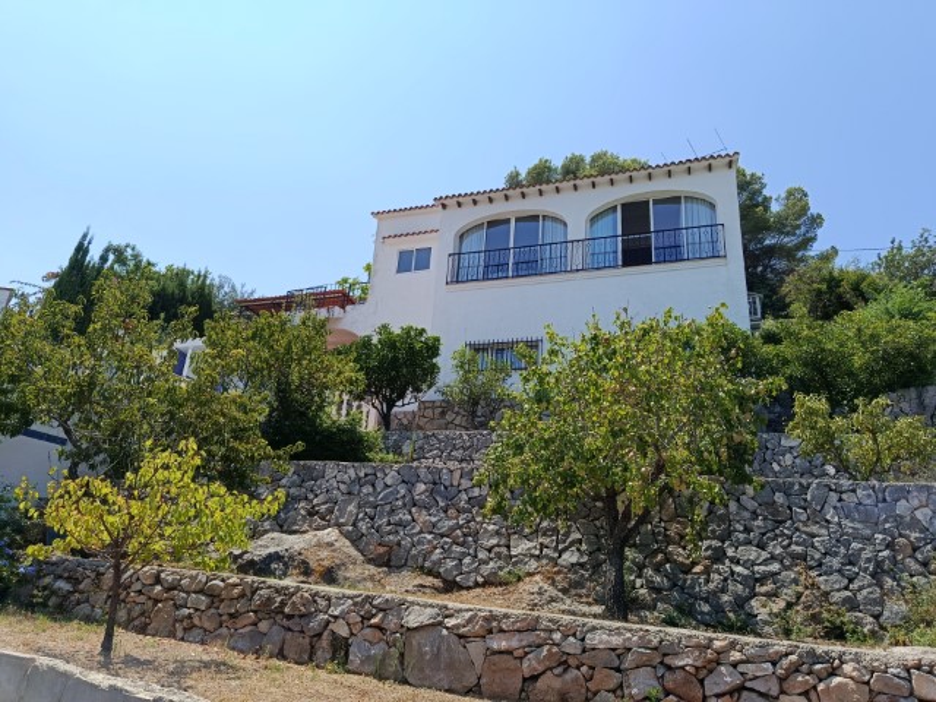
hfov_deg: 71.6
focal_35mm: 24
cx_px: 468
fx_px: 649
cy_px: 351
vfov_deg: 56.8
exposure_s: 1/636
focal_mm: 5.24
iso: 52
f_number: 1.7
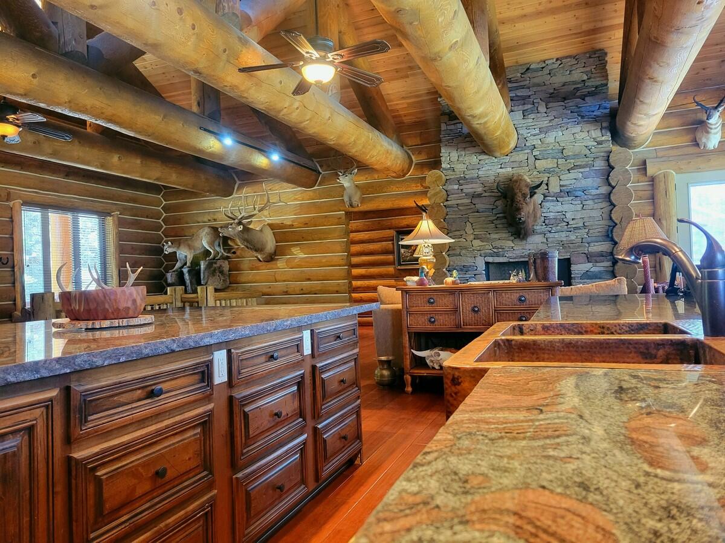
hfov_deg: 67.3
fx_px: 545
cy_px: 272
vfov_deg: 53.1
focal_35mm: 26
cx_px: 362
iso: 400
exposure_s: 1/40
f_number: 1.8
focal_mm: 5.4
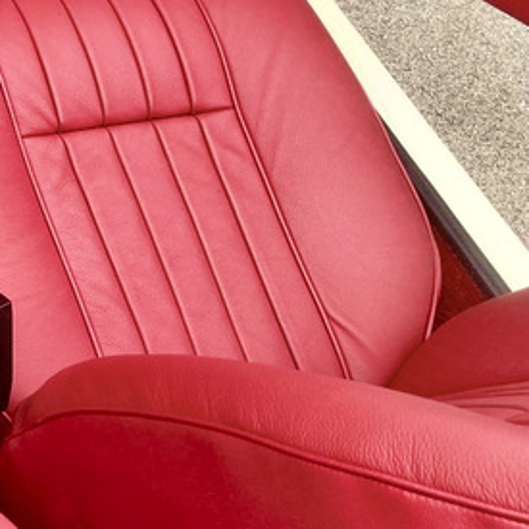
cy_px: 16
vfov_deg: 20.8
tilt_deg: -47.1
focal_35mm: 81
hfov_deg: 18.7
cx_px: -281
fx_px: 1400
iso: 20
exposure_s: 1/161
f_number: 1.8
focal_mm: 3.99
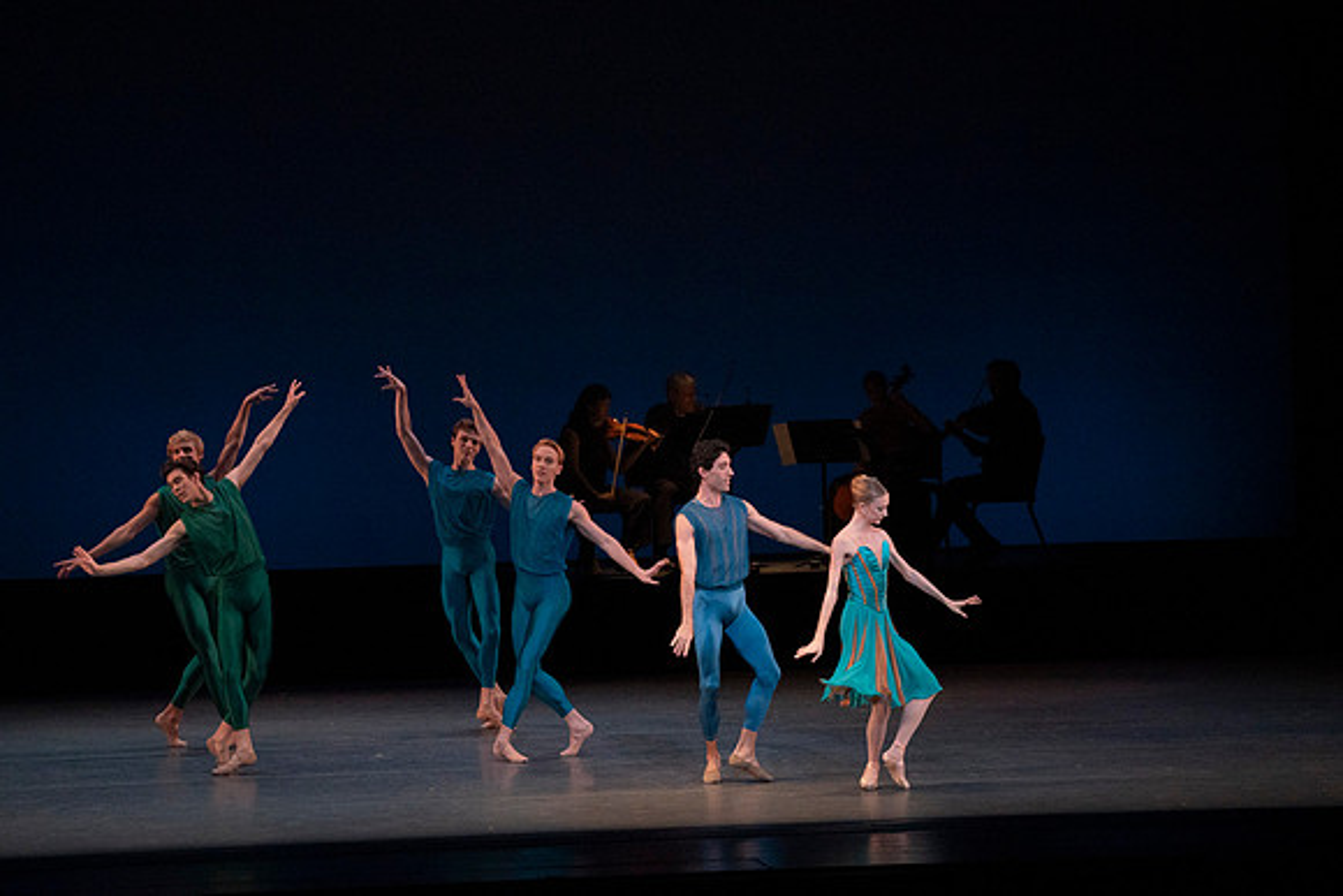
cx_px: 672
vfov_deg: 7.4
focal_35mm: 185
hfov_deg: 11.1
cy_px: 448
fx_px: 6903
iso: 8000
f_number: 7.1
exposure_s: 1/400
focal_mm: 185
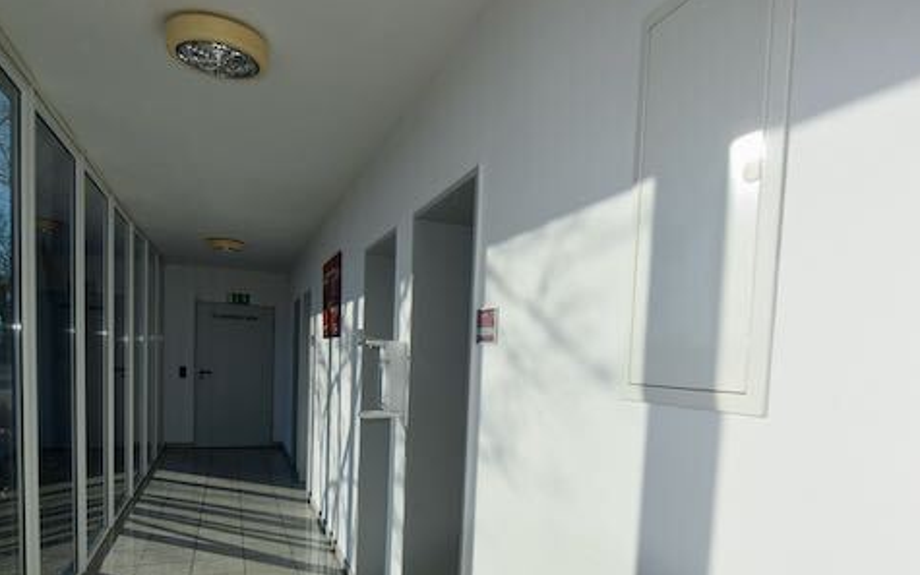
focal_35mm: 23
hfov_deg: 77.7
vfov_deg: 52.1
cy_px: 407
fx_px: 569
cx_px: 507
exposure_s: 1/200
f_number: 10
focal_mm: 11
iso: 100
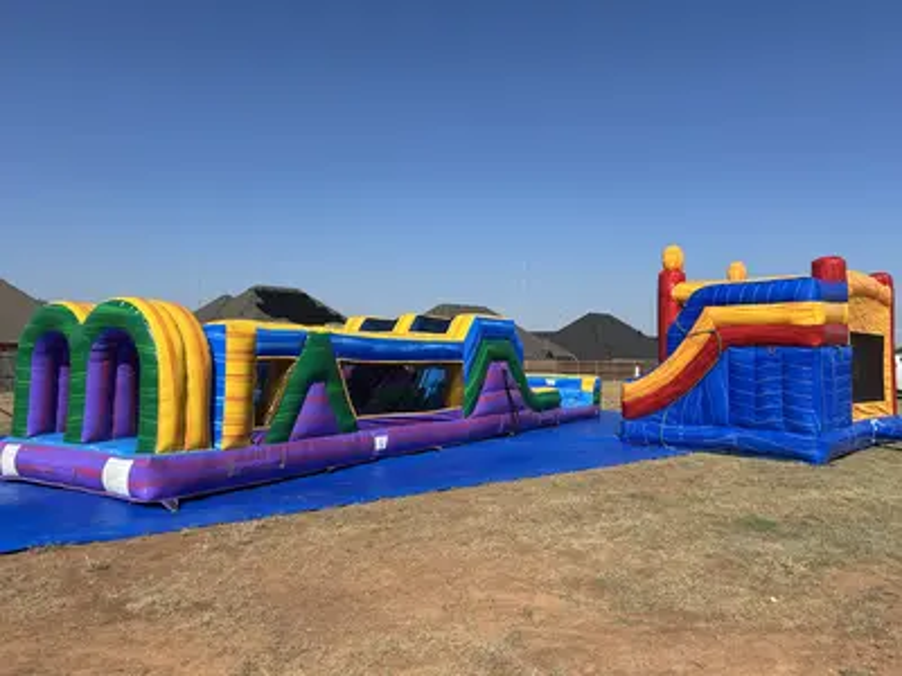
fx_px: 677
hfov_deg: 67.3
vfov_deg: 53.1
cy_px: 338
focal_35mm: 26
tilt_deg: +0.9
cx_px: 451
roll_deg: +0.6
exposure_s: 1/5319
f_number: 1.5
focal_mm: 5.7
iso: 50
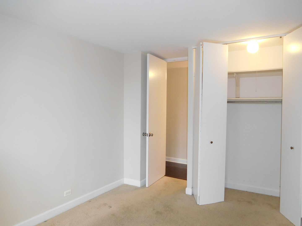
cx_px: 151
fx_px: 218
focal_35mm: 25
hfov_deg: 69.4
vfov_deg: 54.9
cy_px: 113
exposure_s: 1/30
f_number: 3.4
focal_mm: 4.5
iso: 320
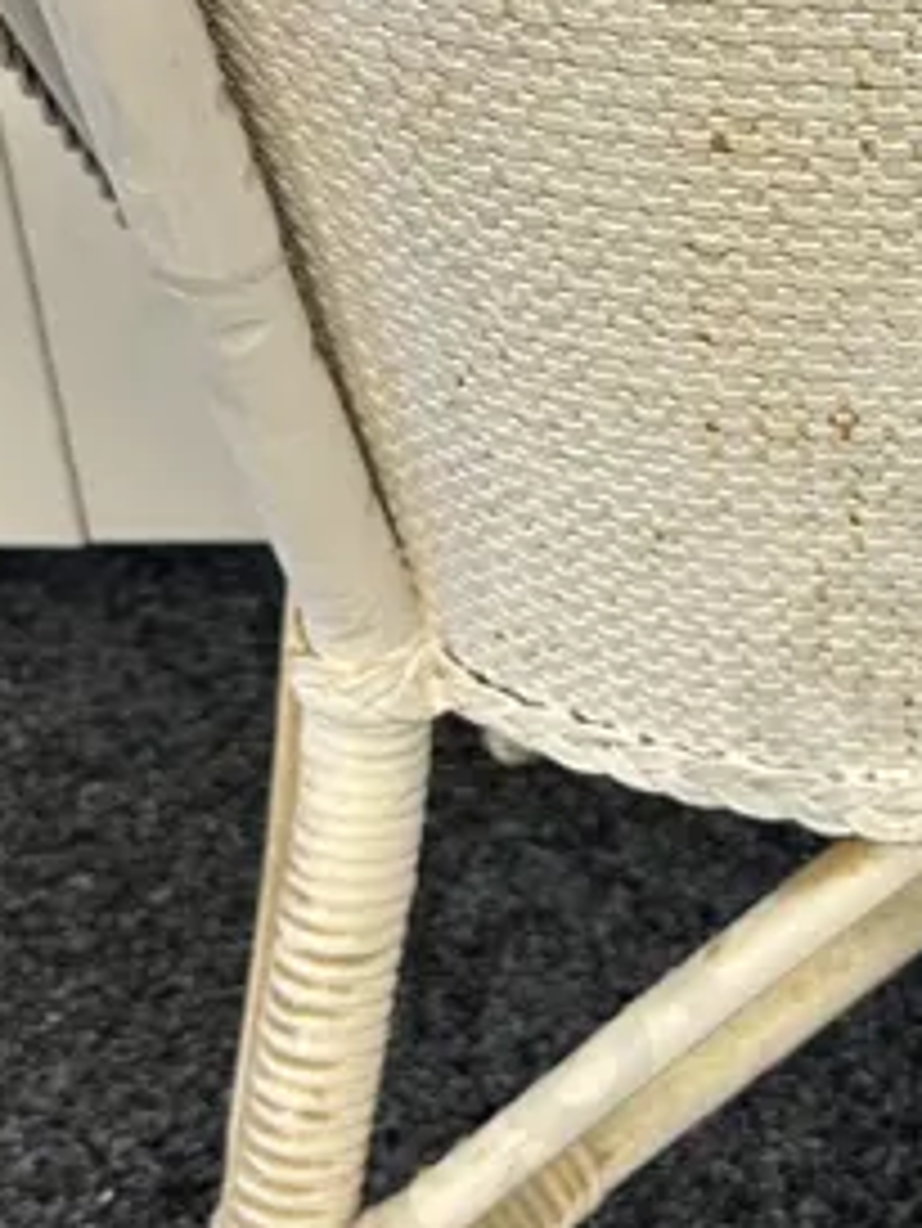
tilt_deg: -32.7
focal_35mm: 90
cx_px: 1102
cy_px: 337
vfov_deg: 21.6
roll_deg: -0.4
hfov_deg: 15.8
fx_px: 3194
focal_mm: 6.86
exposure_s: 1/50
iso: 125
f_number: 1.78
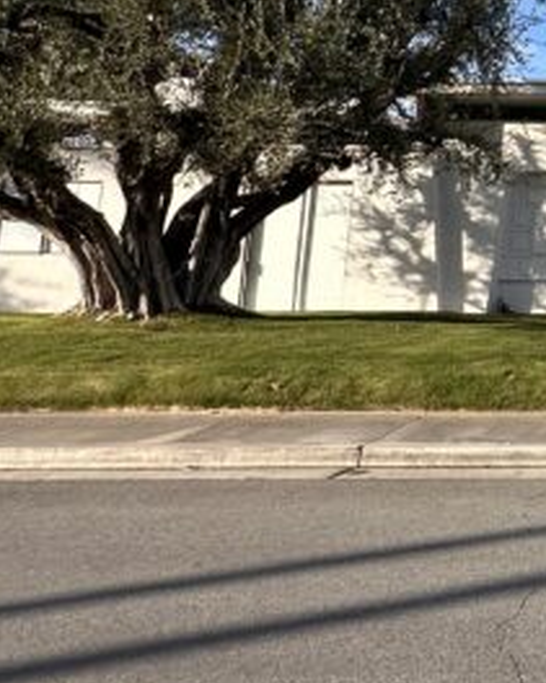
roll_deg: -1.2
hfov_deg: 23.1
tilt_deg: +11.8
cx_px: 820
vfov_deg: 33.0
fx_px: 1071
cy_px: 34
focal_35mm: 53
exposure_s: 1/1553
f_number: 2.2
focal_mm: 2.22
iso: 50
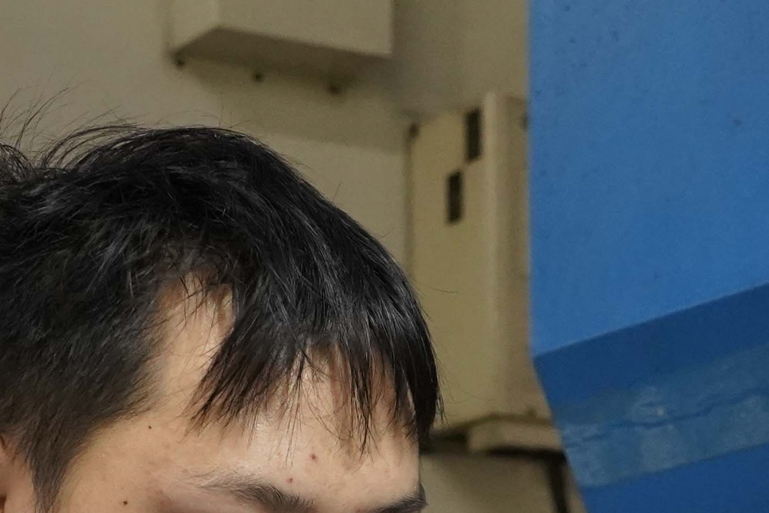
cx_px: 544
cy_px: 844
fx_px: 2606
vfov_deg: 10.7
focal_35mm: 122
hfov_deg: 16.7
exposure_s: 1/100
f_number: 5.6
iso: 5000
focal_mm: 29
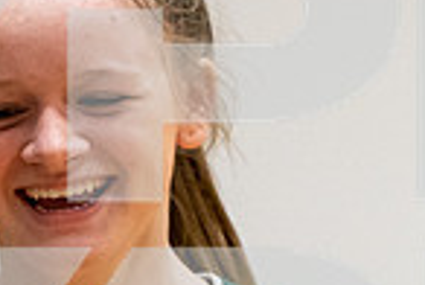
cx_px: -41
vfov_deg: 1.3
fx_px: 12953
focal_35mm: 1095
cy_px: 470
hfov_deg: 1.9
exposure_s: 1/1250
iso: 3200
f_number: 2.8
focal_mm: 200
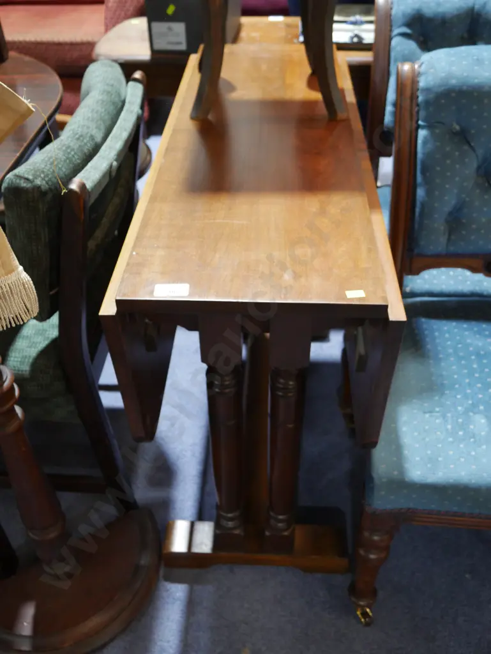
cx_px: 246
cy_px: 327
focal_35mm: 32
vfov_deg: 56.8
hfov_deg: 44.2
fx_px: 605
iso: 1250
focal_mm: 16
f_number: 3.6
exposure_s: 1/60
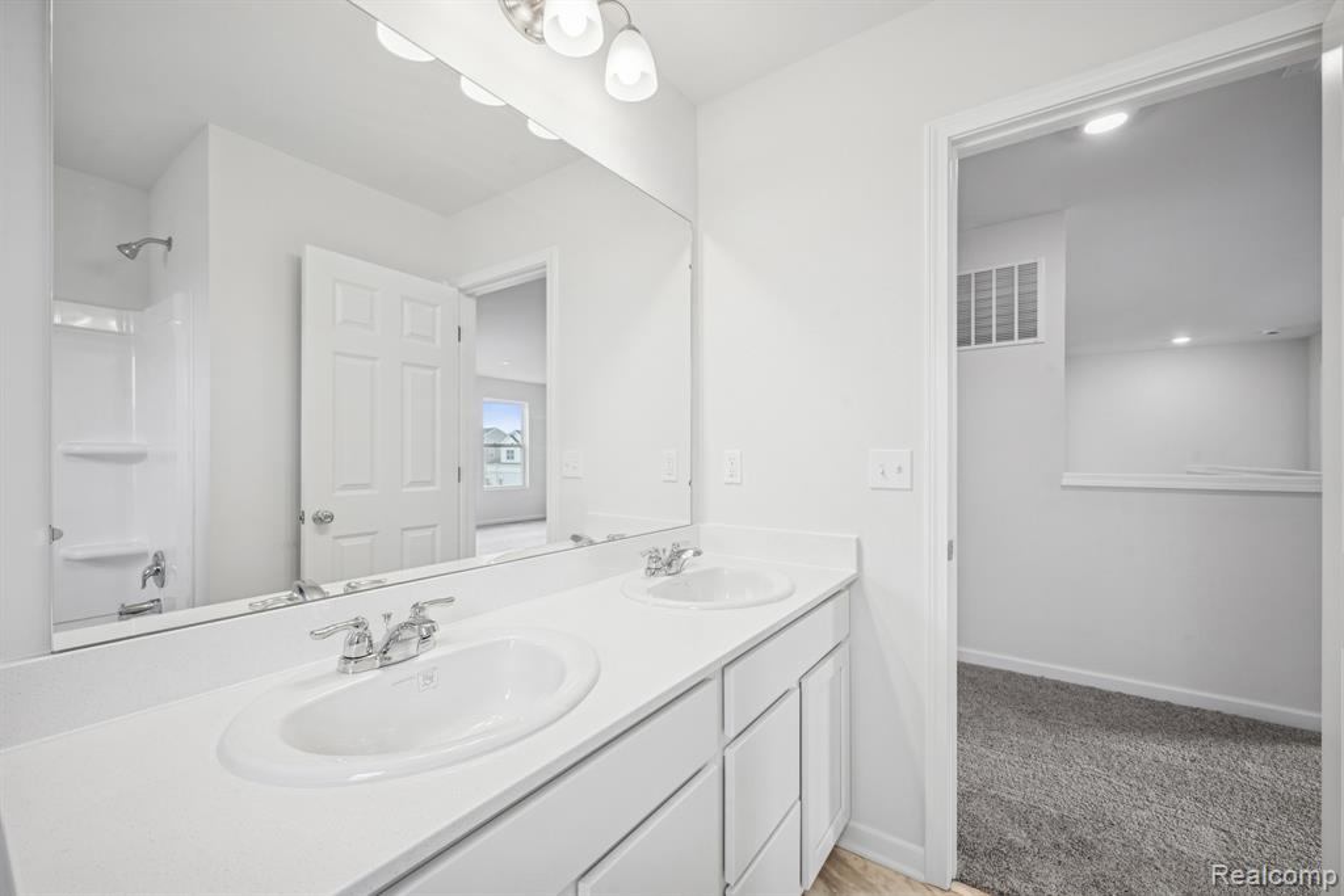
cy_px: 448
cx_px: 672
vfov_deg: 81.2
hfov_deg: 104.2
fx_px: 523
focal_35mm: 14
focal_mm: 14
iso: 100
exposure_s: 1/3
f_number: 9
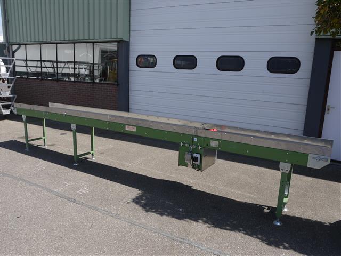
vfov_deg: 46.8
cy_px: 128
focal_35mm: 30
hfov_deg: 60.0
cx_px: 170
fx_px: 296
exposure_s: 1/160
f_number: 11
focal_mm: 15
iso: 100
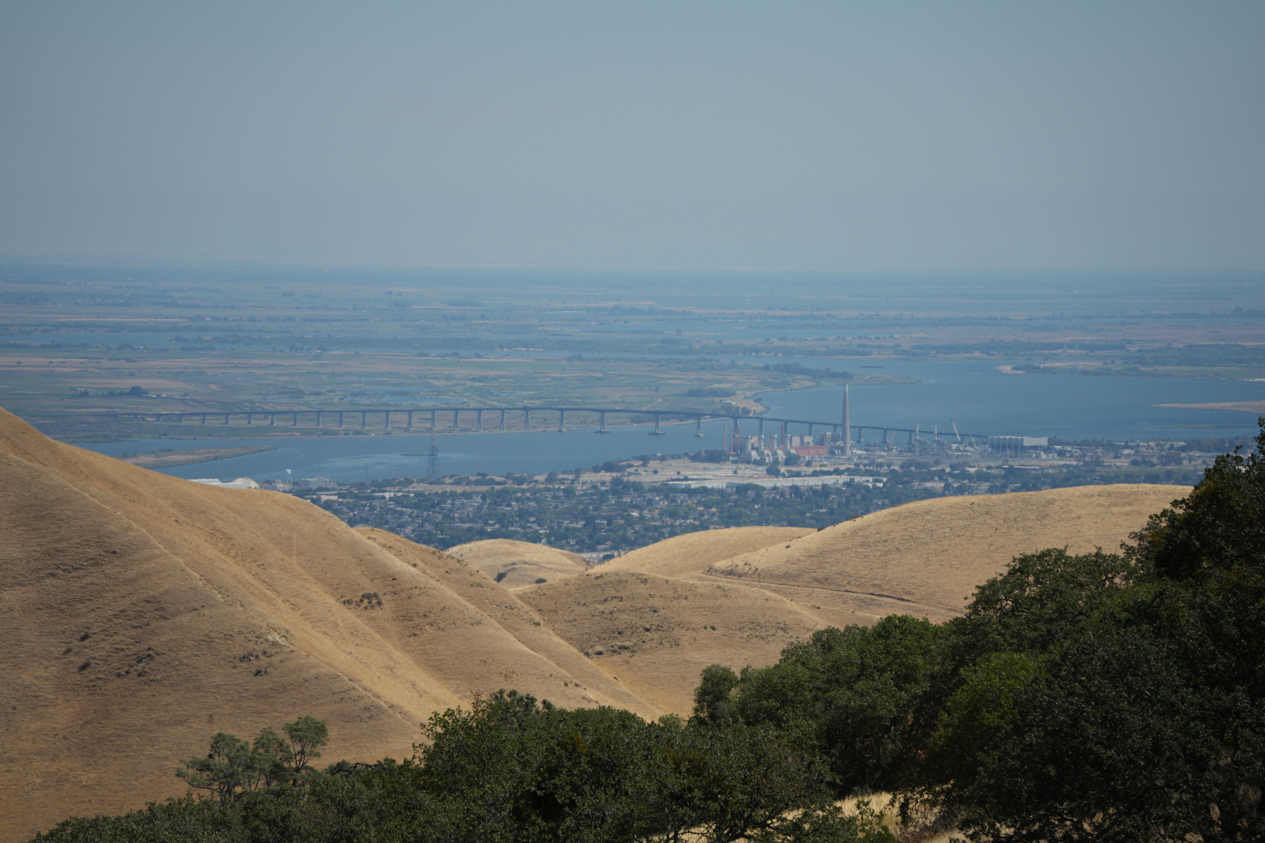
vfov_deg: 6.6
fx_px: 7343
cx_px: 632
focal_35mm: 209
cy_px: 422
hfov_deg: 9.8
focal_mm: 209
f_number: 6.3
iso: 200
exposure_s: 1/1250
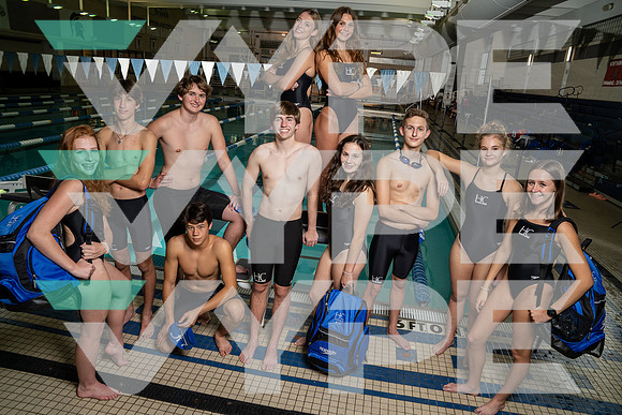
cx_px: 311
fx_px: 415
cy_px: 208
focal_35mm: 24
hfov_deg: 73.7
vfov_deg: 53.2
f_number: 5.6
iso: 640
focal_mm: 24
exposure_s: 1/250
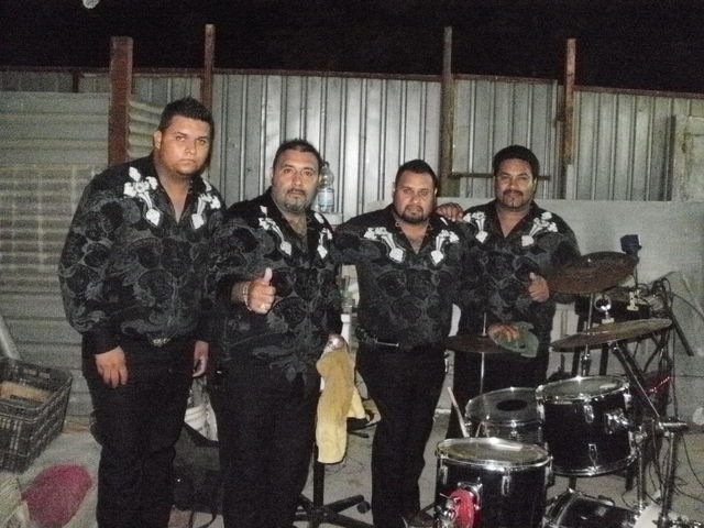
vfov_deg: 39.7
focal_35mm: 36
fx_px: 732
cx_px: 352
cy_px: 264
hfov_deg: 51.4
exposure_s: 1/30
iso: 1600
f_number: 3.5
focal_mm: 6.3
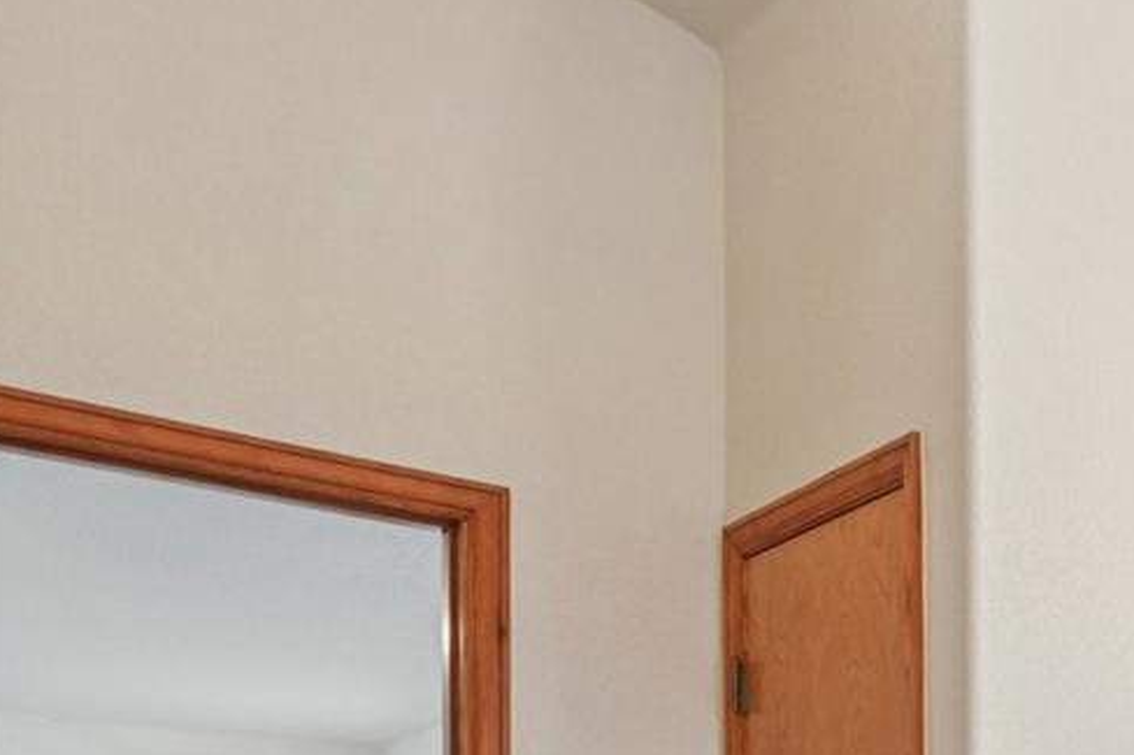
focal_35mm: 59
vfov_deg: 20.0
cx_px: 1843
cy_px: 1113
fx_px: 1858
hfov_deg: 23.9
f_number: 8
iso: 320
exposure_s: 1/30
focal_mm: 12
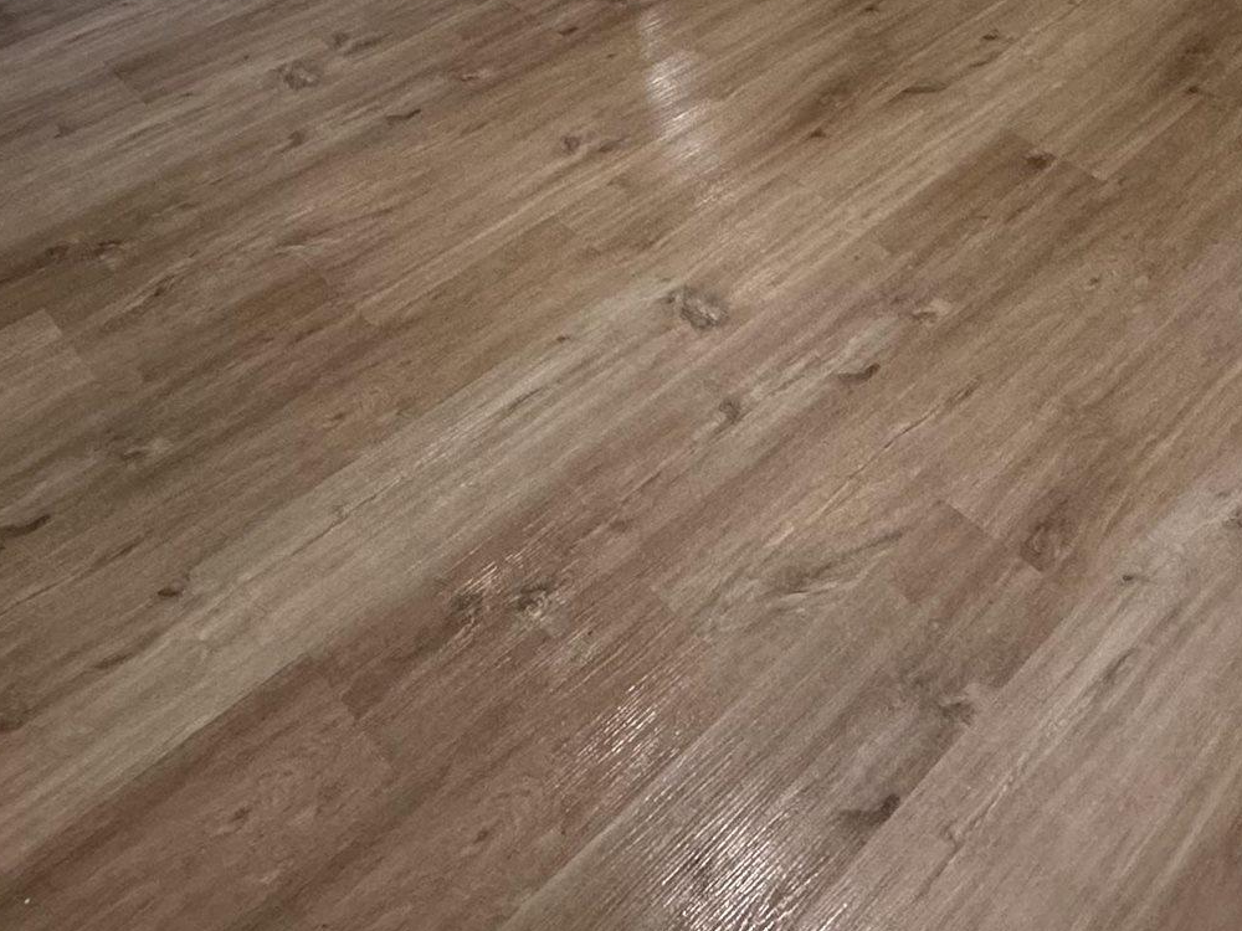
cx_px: 720
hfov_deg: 43.7
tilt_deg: -16.9
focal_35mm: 43
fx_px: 1543
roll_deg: +1.9
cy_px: -356
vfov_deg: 26.8
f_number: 2.2
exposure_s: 1/120
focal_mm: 2.22
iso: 160
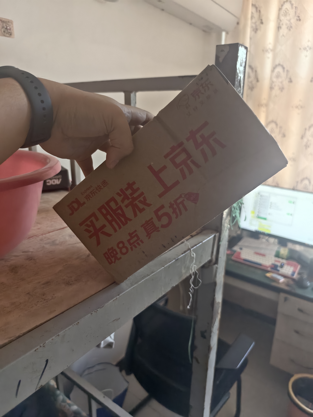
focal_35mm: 23
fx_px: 277
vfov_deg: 73.9
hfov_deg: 58.9
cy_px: 208
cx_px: 156
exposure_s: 1/500
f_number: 1.57
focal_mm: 5.6
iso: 1303
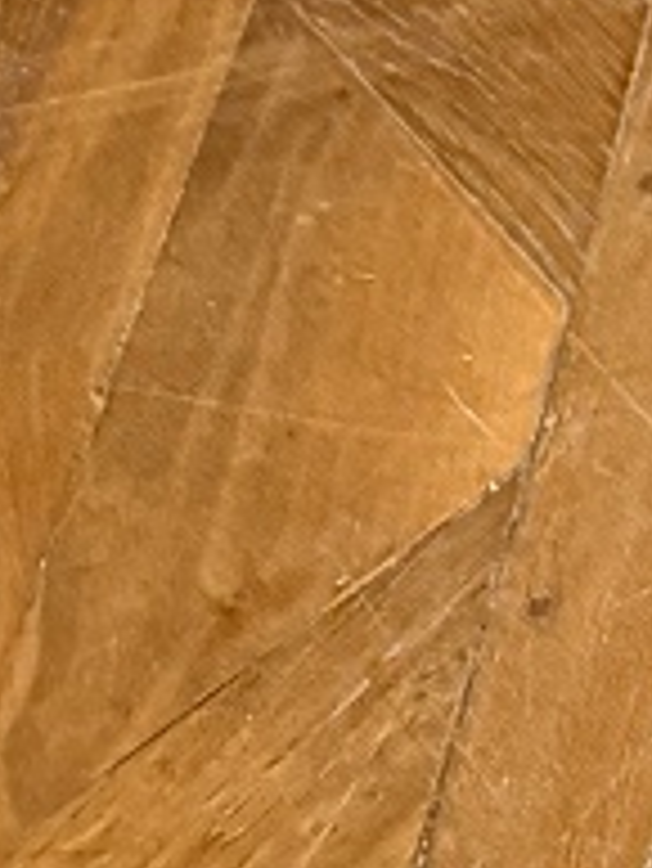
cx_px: 1848
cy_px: -1826
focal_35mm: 149
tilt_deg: -18.8
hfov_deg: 8.6
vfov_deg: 9.7
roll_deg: -2.9
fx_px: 3738
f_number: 1.78
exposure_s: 1/33
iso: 640
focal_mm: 6.76
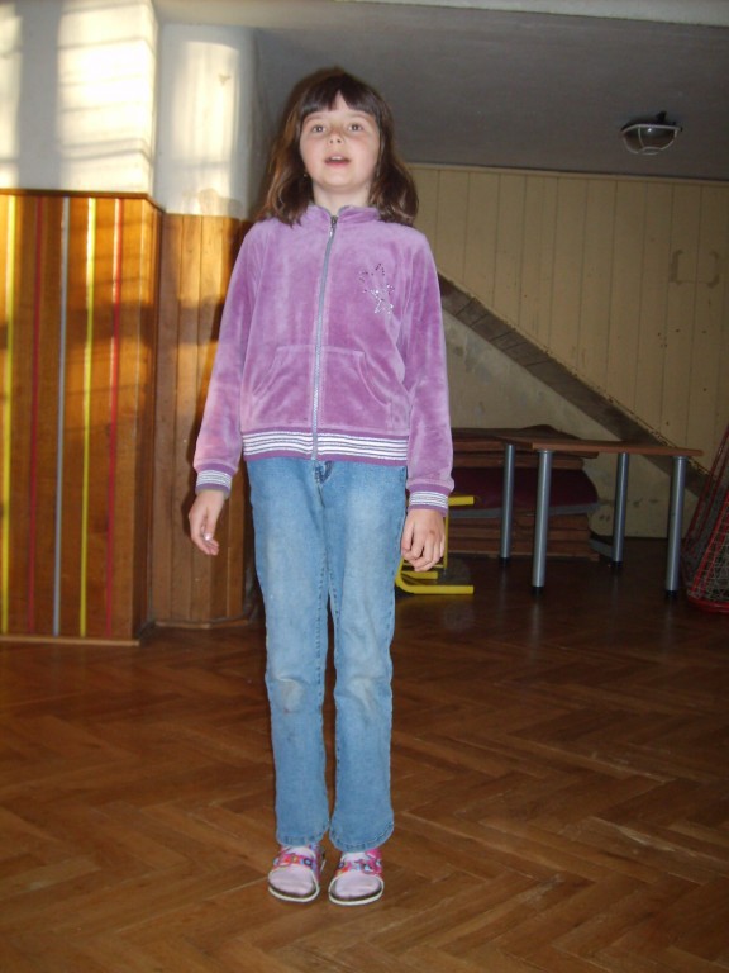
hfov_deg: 40.7
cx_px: 364
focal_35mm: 35
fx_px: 983
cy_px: 486
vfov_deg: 52.6
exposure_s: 1/45
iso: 106
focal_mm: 5.8
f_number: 2.8
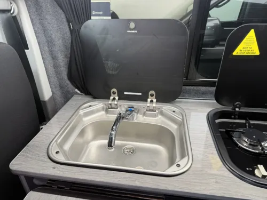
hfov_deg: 71.6
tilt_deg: -28.0
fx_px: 185
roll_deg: +1.2
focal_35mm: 24
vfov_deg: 56.8
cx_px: 134
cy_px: 100
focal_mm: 6.76
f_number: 1.78
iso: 125
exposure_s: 1/50
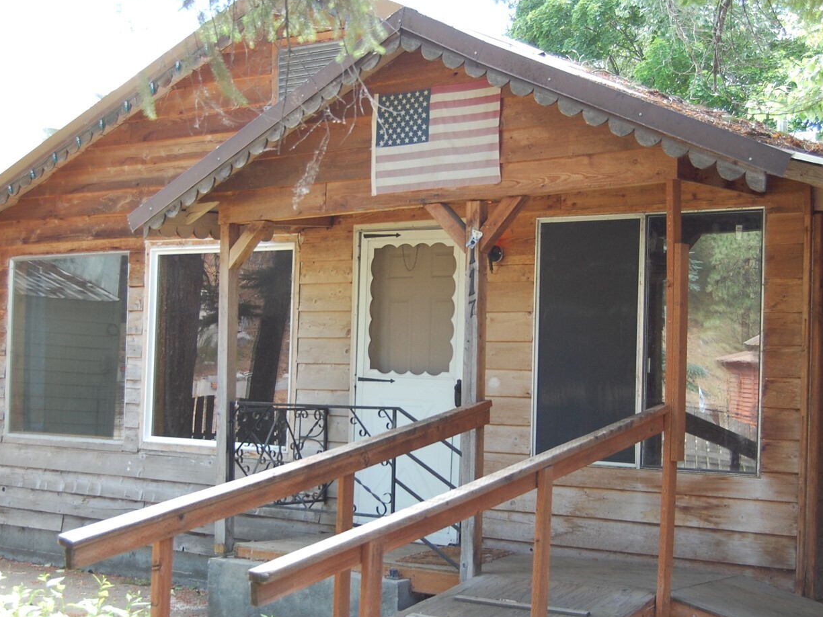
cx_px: 384
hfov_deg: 32.2
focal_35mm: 60
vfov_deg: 24.4
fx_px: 1427
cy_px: 359
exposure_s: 1/100
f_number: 5
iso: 400
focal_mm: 30
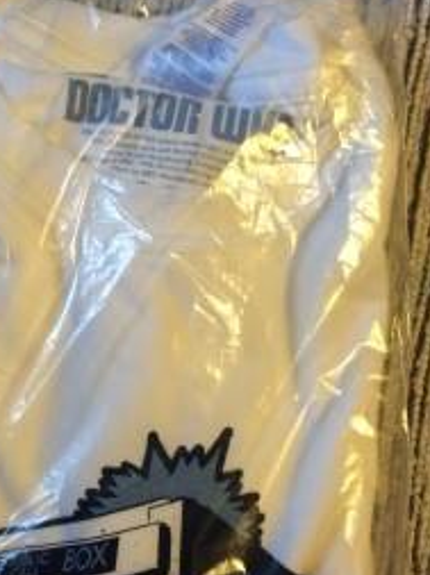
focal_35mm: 49
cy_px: 272
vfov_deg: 38.9
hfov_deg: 28.9
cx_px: 80
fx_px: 814
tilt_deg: -82.1
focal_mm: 4.15
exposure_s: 1/33
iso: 320
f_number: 2.2
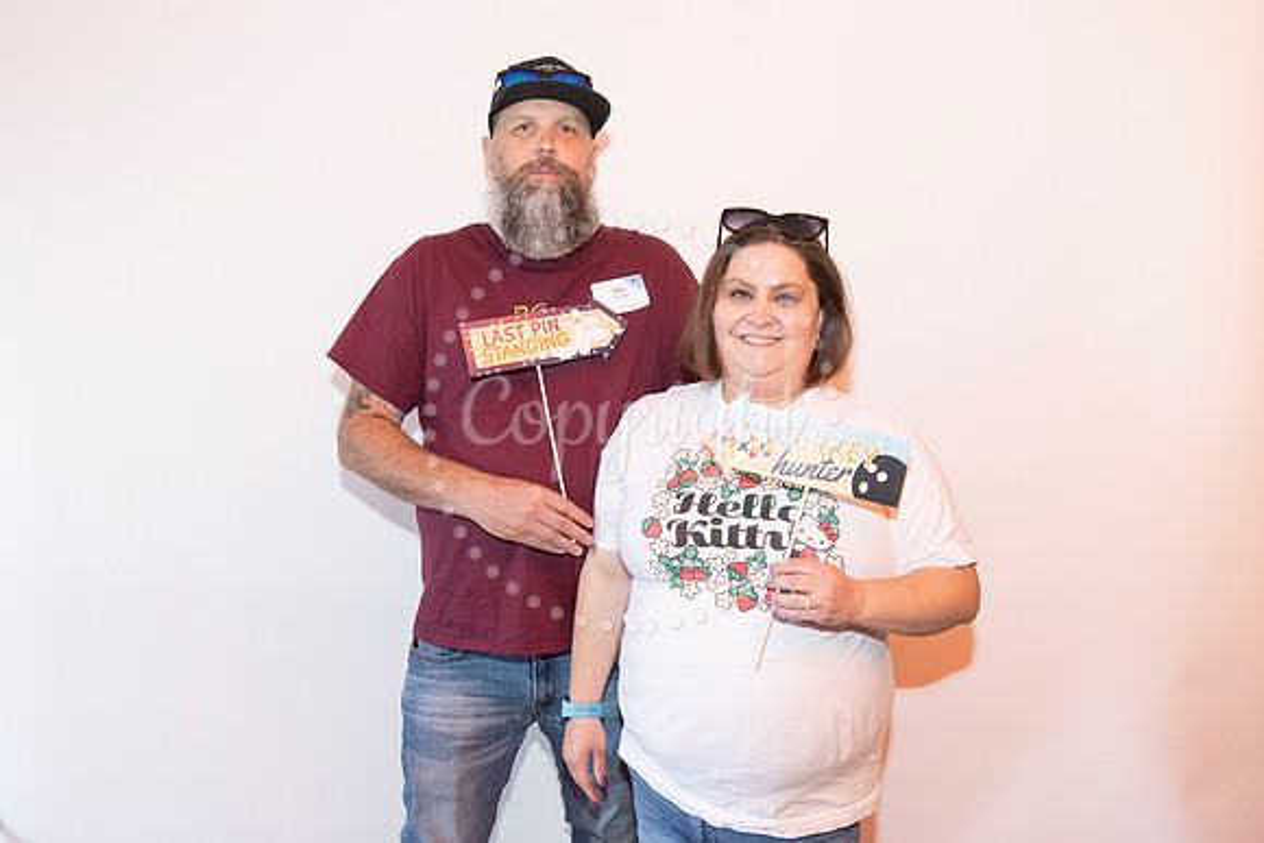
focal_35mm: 33
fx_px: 1168
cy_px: 438
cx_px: 657
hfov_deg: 56.8
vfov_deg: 39.7
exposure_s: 1/60
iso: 1000
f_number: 5.6
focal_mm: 32
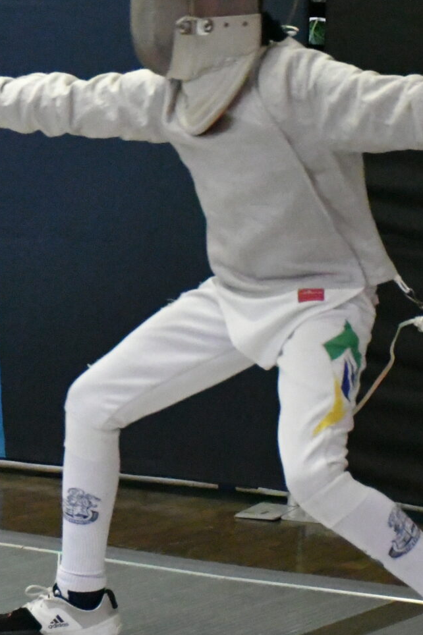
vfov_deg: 11.5
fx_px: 3139
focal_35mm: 178
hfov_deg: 7.6
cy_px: 222
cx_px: -72
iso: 12800
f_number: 4.5
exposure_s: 1/200
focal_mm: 45
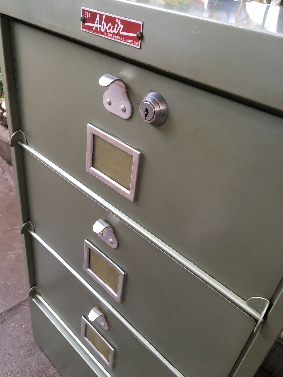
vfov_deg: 61.7
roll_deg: -7.5
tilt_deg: -31.8
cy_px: 188
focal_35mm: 29
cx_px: 142
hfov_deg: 48.2
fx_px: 316
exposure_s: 1/33
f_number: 2.2
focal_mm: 4.15
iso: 25
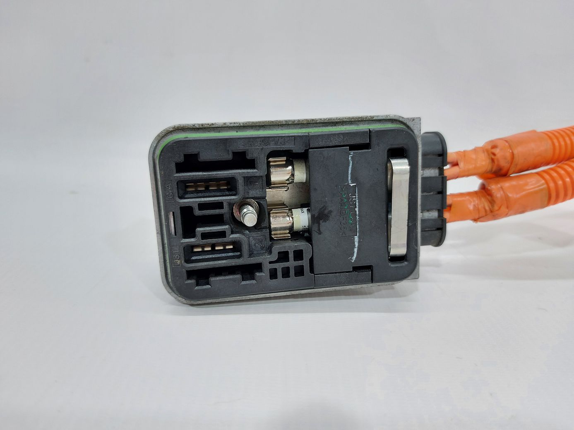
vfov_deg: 56.8
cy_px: 215
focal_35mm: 24
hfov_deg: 71.6
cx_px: 287
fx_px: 398
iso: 80
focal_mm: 5.23
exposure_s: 1/50
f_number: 1.8
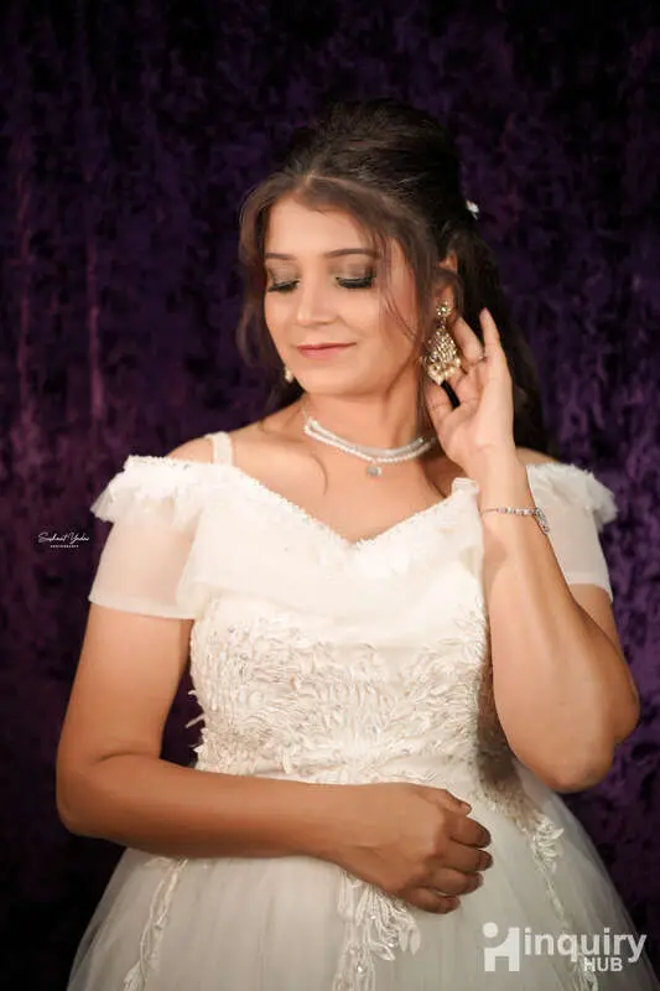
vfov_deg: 54.4
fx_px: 963
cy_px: 496
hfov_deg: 37.8
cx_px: 330
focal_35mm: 35
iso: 640
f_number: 1.4
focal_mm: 35
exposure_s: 1/800
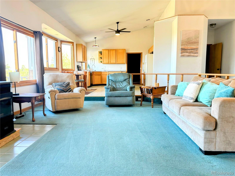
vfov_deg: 56.8
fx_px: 163
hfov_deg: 71.6
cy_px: 88
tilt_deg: -5.4
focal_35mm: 24
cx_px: 118
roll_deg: +0.3
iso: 125
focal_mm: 6.86
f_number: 1.78
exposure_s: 1/120
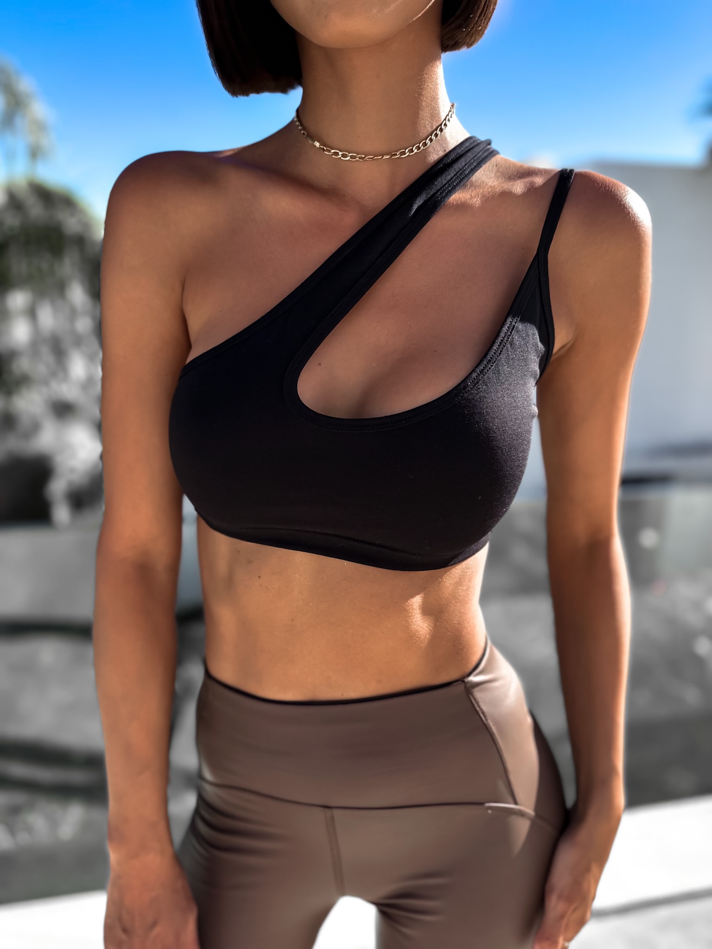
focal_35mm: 24
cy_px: 474
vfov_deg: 71.6
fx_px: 658
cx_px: 356
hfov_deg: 56.8
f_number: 1.8
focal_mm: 6.86
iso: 80
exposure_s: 1/2300
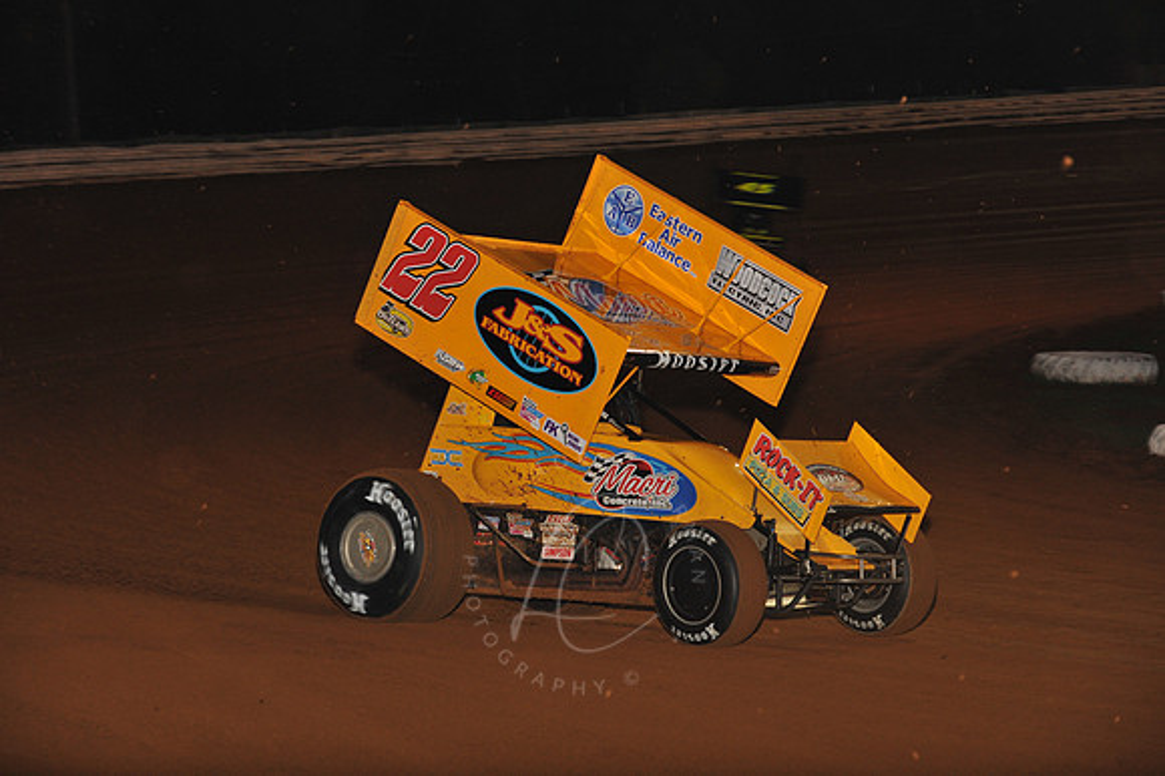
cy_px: 388
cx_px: 582
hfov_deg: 15.2
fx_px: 4366
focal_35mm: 135
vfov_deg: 10.1
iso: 1250
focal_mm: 135
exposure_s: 1/320
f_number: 7.1
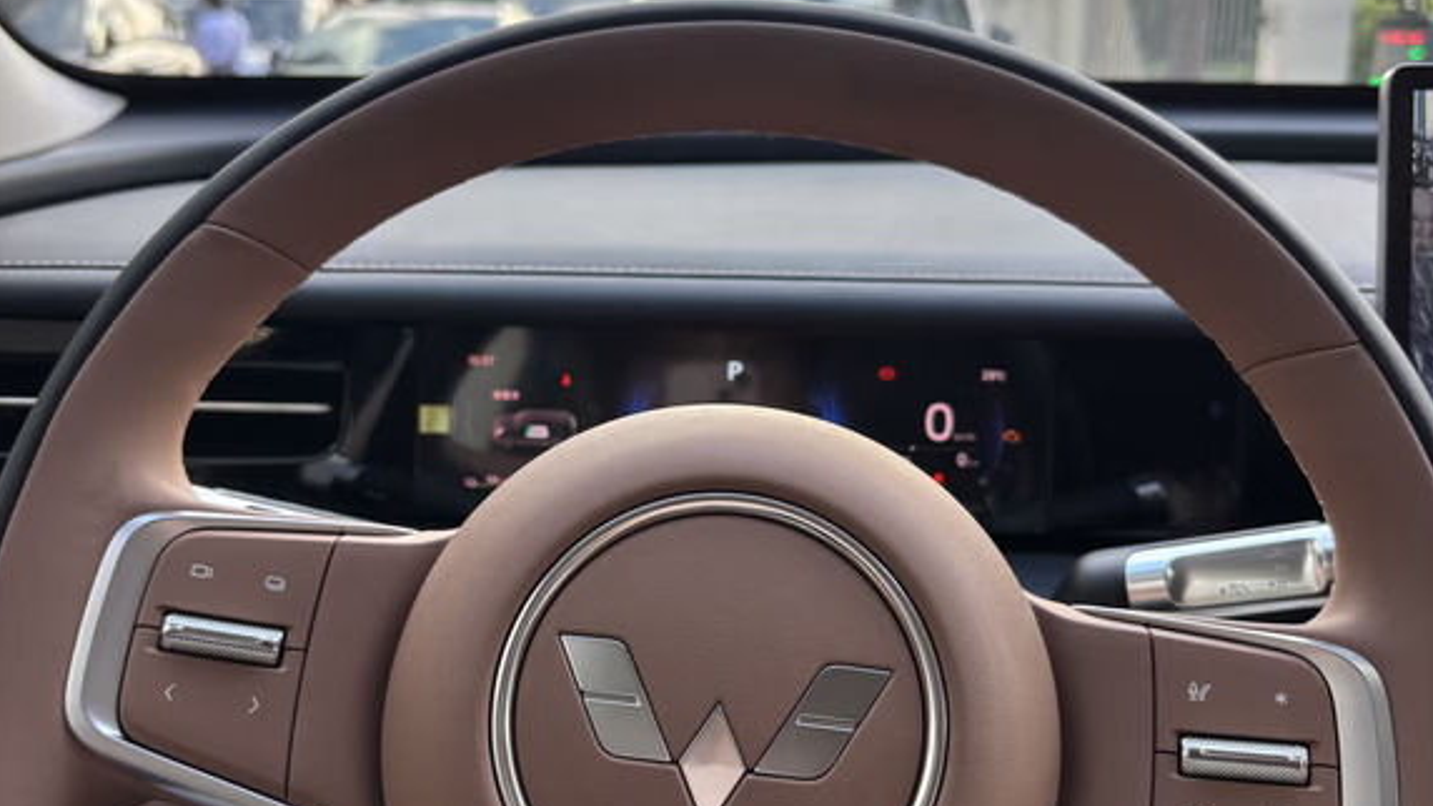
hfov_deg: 52.8
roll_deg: +0.1
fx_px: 1444
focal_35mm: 38
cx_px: 714
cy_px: 421
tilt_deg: -14.3
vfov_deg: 31.2
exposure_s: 1/174
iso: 40
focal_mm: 5.96
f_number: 1.6
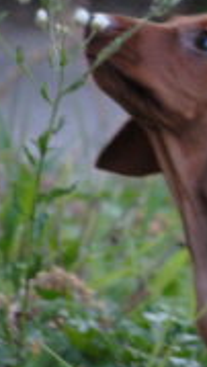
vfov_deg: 2.1
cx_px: 451
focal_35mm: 1053
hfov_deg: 1.2
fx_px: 10251
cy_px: 248
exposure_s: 1/60
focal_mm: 200
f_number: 5.6
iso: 400
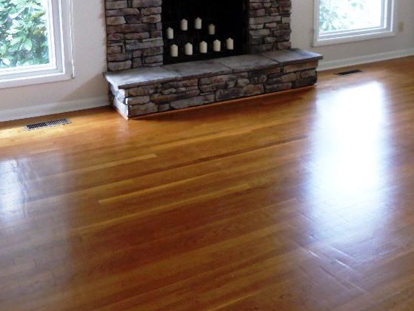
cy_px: 35
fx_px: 526
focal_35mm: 44
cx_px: 230
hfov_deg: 42.9
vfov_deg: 31.4
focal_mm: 4.3
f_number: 3.1
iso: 200
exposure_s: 1/20
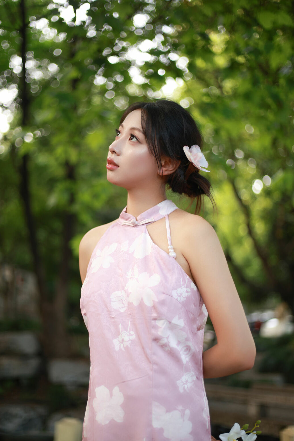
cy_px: 221
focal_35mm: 50
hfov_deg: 27.0
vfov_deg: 39.6
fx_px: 613
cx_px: 145
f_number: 1.8
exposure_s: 1/200
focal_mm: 50
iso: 640
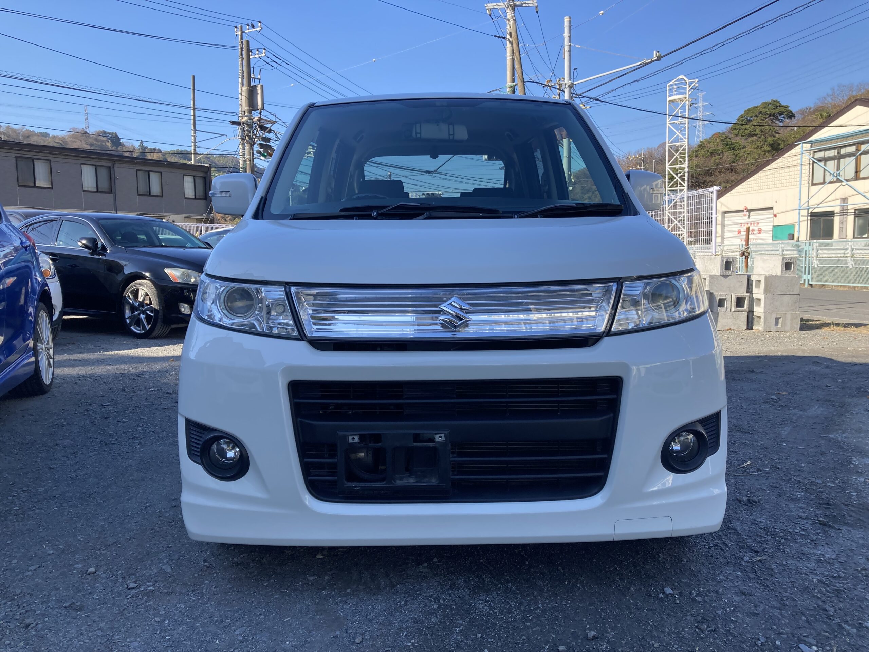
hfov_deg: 63.4
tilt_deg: -5.1
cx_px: 434
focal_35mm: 28
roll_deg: +0.9
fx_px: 703
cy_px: 326
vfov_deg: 49.7
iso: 20
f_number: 1.8
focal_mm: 3.99
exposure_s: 1/714
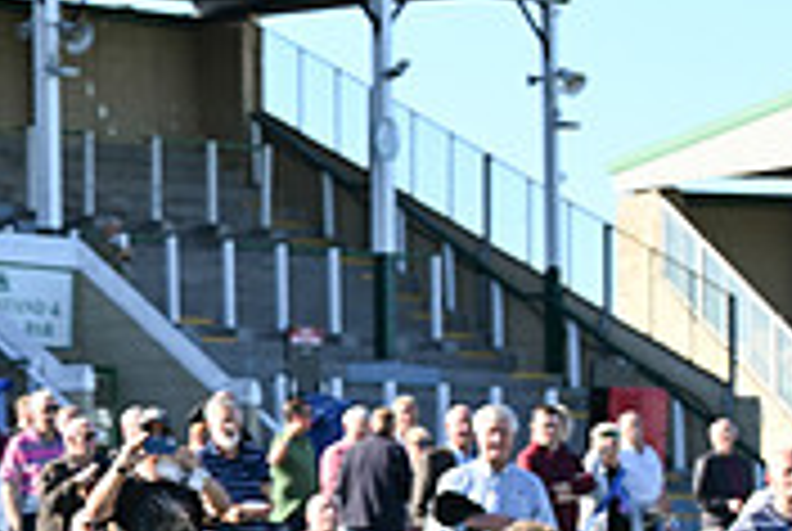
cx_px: -220
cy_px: 826
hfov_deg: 7.2
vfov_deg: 4.8
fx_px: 6236
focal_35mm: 283
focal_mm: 86
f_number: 5.6
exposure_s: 1/1000
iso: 400
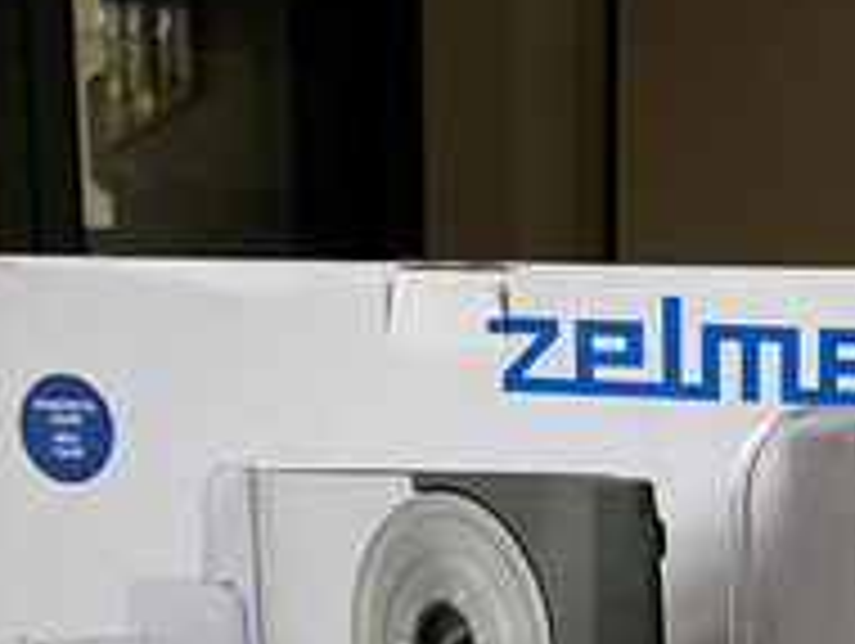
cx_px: 945
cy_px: 950
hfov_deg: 22.4
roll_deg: -1.8
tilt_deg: -13.7
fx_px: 2028
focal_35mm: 82
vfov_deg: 16.5
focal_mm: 4.25
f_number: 1.8
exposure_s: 1/93
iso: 125
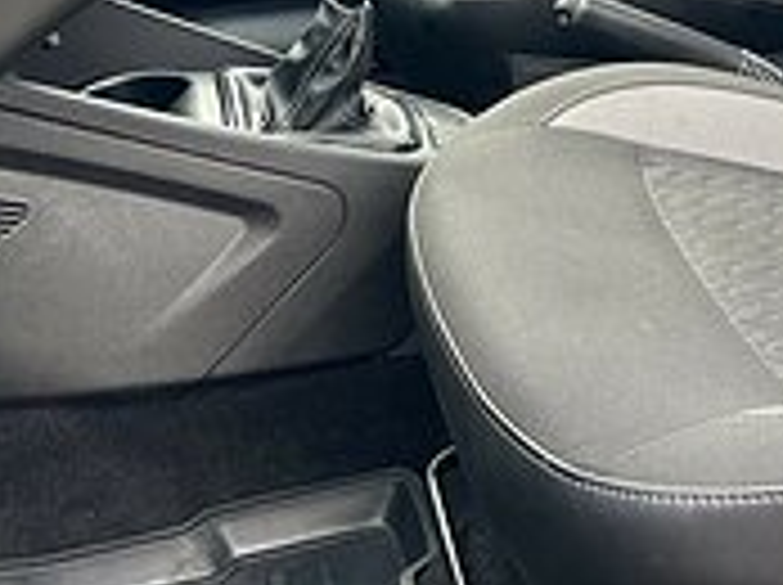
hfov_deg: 23.2
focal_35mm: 82
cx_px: 716
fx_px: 1852
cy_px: -216
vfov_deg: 16.7
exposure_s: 1/128
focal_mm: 5.7
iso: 50
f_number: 1.5
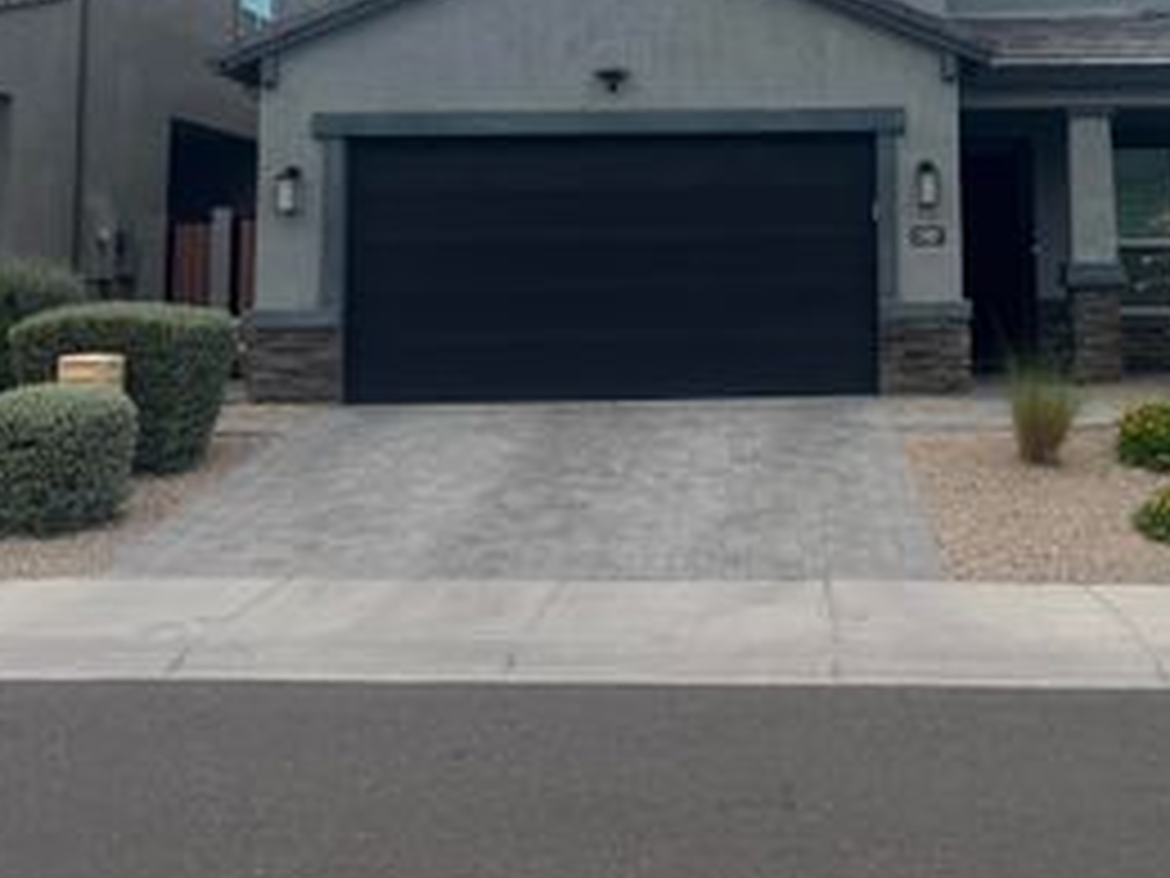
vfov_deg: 28.0
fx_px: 1690
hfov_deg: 37.7
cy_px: 92
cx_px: 806
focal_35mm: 50
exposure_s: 1/8696
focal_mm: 5.7
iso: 50
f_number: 1.5
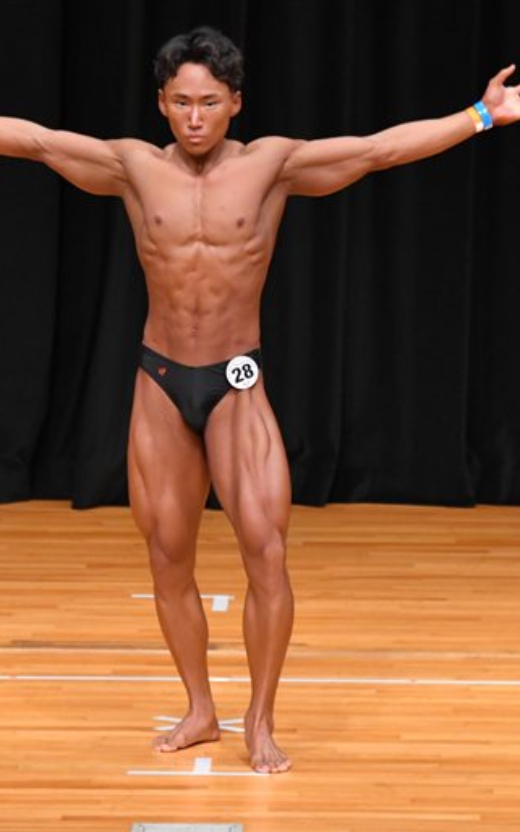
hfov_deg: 3.2
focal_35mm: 415
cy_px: 416
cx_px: 255
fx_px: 9415
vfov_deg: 5.1
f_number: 5.6
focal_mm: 180
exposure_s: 1/400
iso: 4000
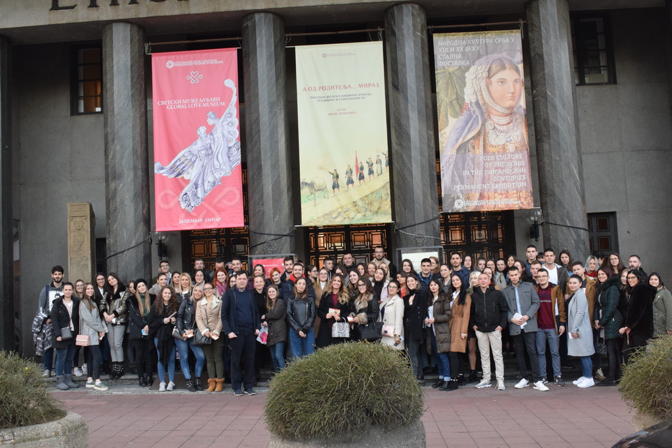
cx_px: 336
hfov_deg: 51.3
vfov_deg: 35.5
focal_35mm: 38
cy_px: 224
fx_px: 700
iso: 1600
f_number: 14
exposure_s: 1/40
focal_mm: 25
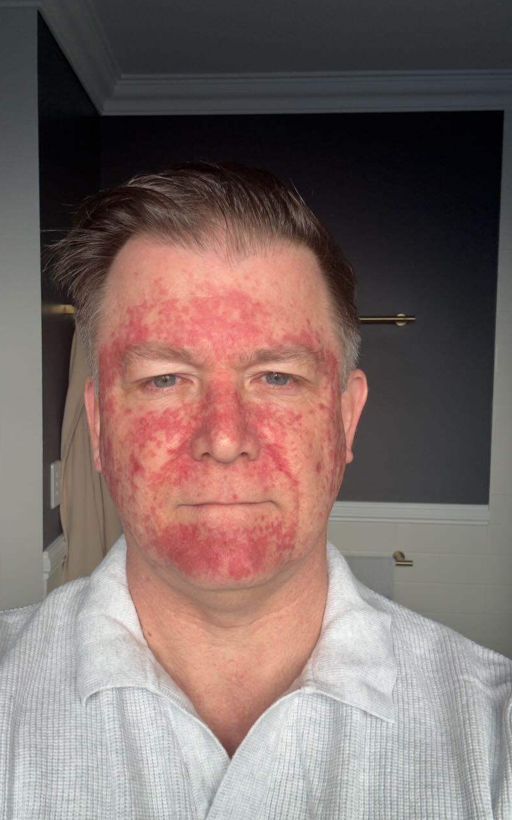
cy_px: 409
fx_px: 714
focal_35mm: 32
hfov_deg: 39.3
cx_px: 213
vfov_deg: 59.7
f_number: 1.9
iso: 40
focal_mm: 2.69
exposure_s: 1/122
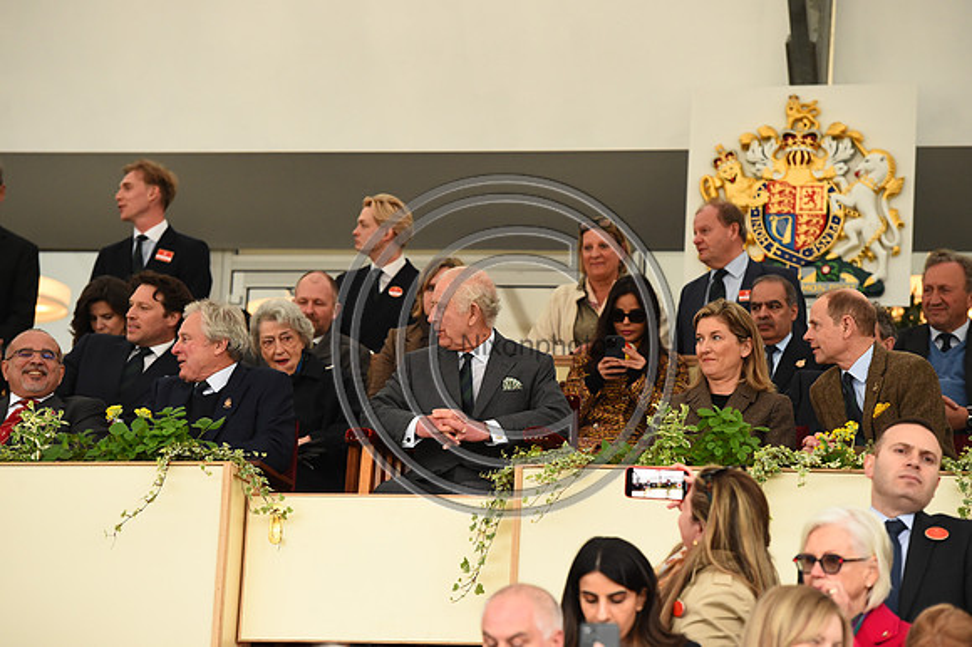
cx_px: 486
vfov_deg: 8.1
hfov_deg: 12.1
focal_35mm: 170
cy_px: 324
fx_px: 4587
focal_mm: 170
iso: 3200
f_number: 5.6
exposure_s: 1/1000
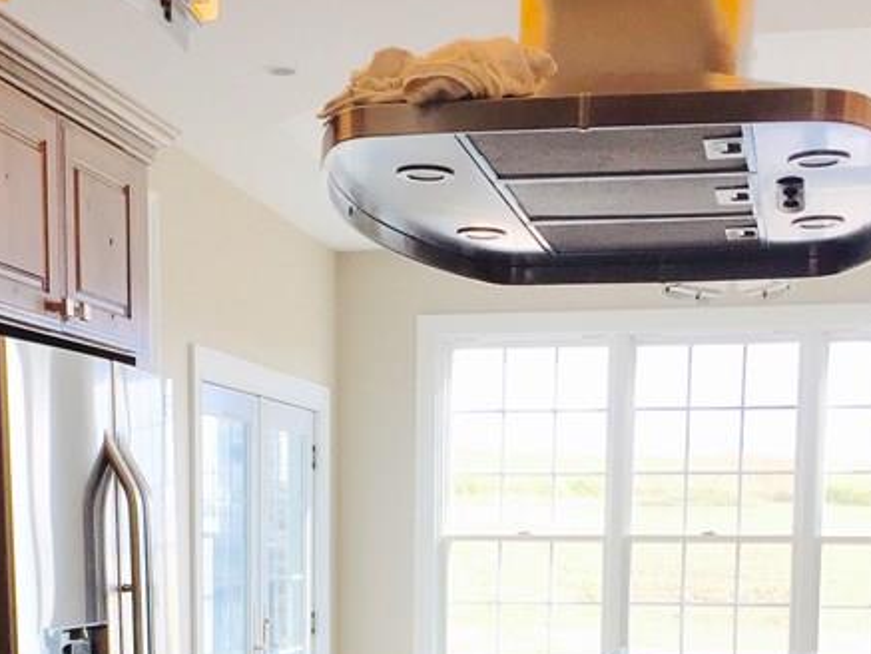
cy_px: 714
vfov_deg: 20.6
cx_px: 375
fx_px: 1711
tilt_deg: -6.1
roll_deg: +0.1
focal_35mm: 68
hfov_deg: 28.5
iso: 32
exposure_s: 1/222
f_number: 2.2
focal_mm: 4.15
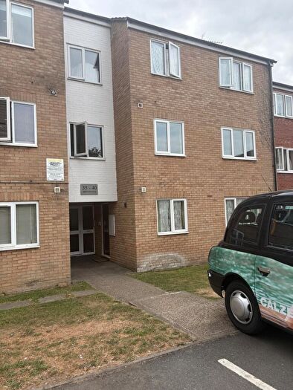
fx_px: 293
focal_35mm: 26
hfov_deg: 53.1
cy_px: 195
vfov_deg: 67.3
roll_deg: +2.1
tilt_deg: +2.6
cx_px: 146
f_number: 1.6
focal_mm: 5.96
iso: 64
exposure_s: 1/1901
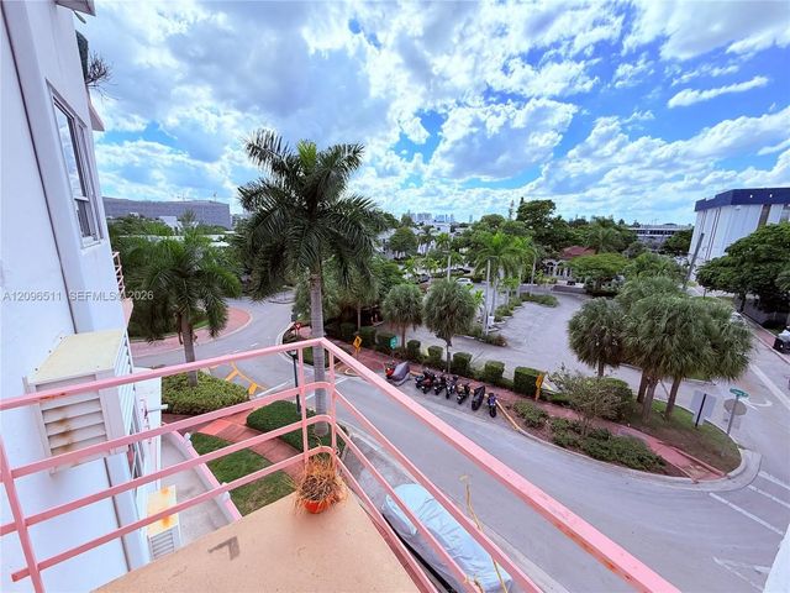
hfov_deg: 102.1
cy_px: 296
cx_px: 395
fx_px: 320
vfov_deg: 85.7
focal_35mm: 14
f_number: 2.2
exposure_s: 1/1087
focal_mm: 2.22
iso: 20
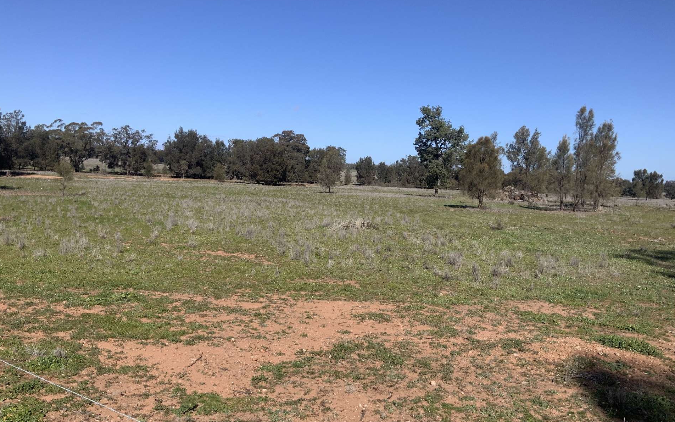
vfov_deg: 40.6
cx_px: 336
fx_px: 570
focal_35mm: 31
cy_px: 205
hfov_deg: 61.2
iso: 16
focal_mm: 3
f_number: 1.8
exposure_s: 1/2227
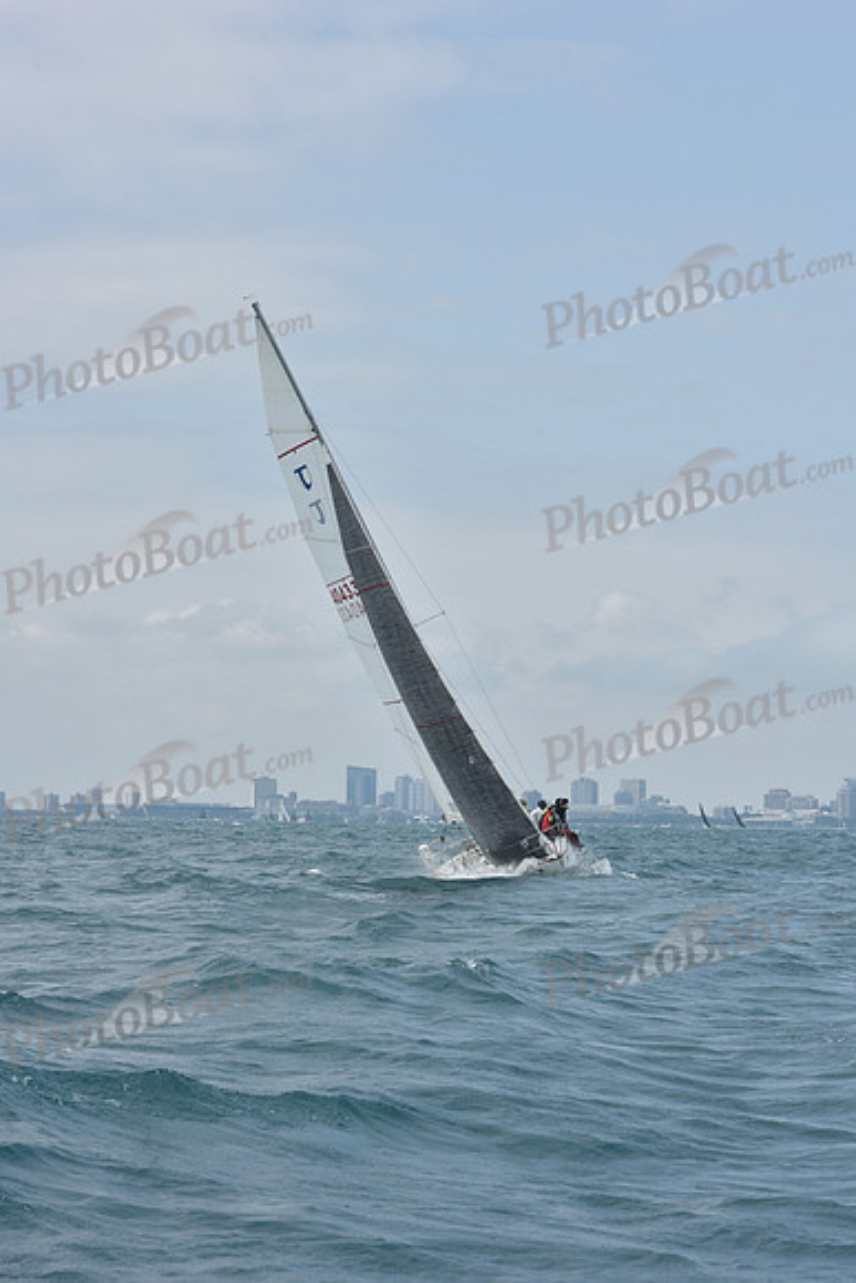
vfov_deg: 22.6
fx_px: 3208
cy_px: 642
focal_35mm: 90
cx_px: 428
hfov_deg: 15.2
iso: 250
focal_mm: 90
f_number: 11
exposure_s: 1/800
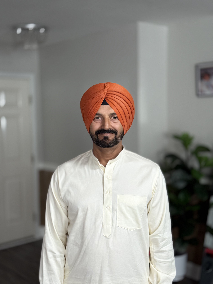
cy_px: 142
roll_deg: +1.2
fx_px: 394
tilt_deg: -4.2
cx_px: 106
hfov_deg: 30.3
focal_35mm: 48
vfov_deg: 39.7
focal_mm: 6.76
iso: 160
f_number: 1.78
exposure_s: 1/60
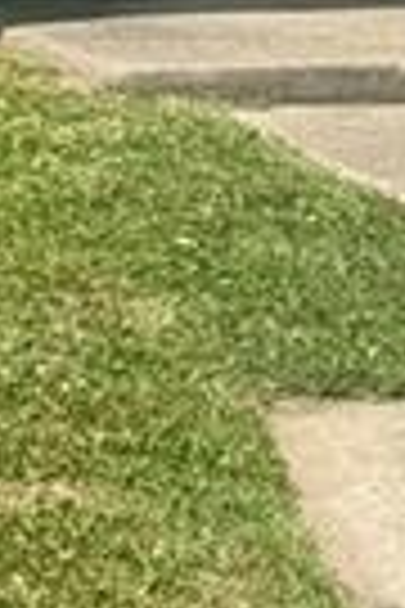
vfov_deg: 7.0
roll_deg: -1.3
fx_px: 4775
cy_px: -671
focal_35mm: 283
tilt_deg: +1.0
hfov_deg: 4.8
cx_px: 18
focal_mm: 6.76
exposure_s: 1/7874
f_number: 1.78
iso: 64
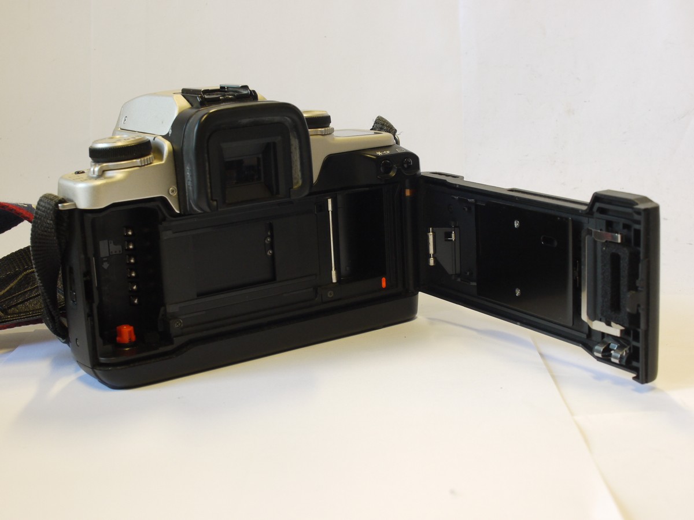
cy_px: 260
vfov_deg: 24.4
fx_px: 1203
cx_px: 347
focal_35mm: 60
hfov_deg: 32.2
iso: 400
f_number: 8
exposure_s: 1/15
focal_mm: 30
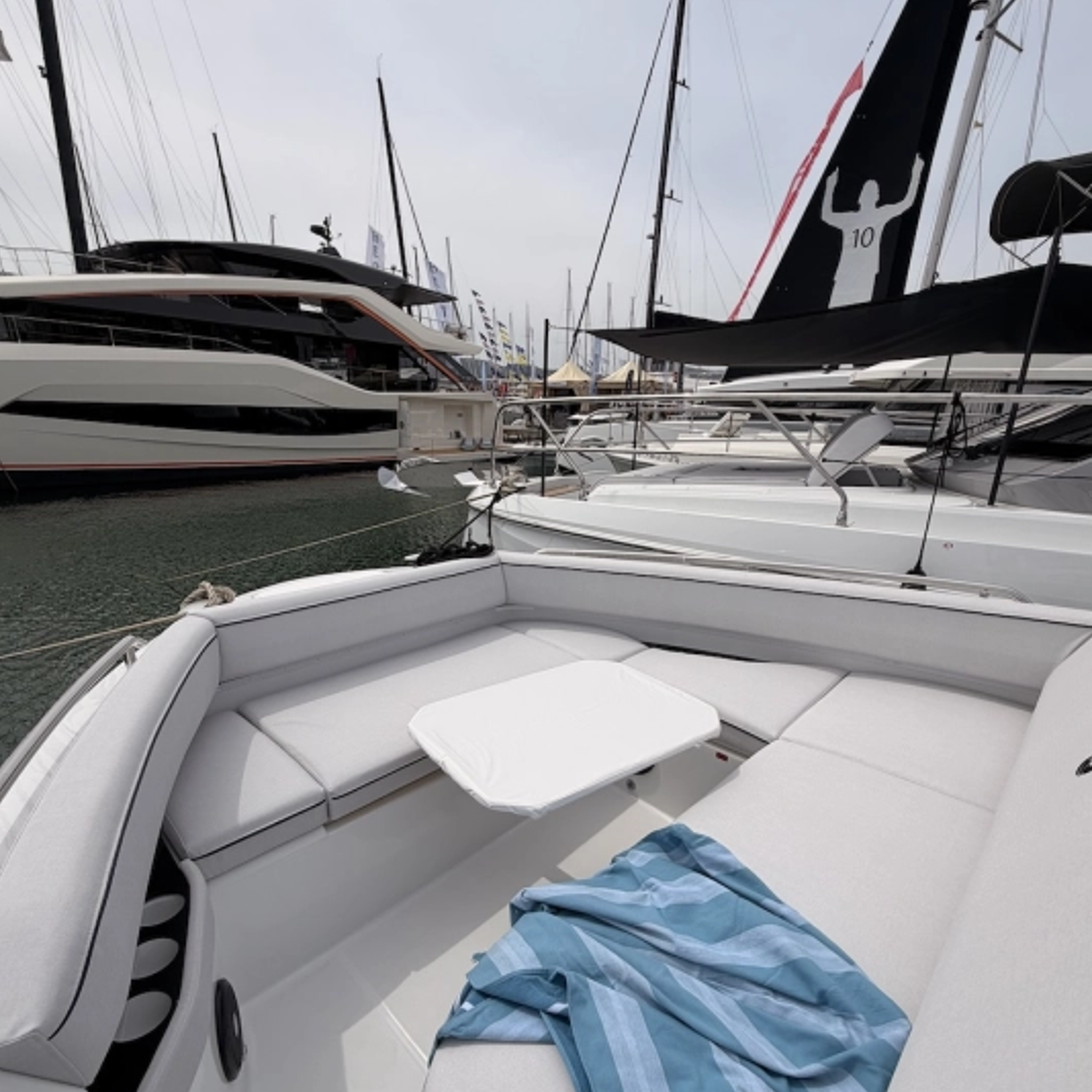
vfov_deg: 83.4
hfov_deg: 84.0
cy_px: 630
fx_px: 607
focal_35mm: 17
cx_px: 548
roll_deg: -2.2
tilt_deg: -19.2
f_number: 2.2
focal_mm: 2.22
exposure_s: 1/1961
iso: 20
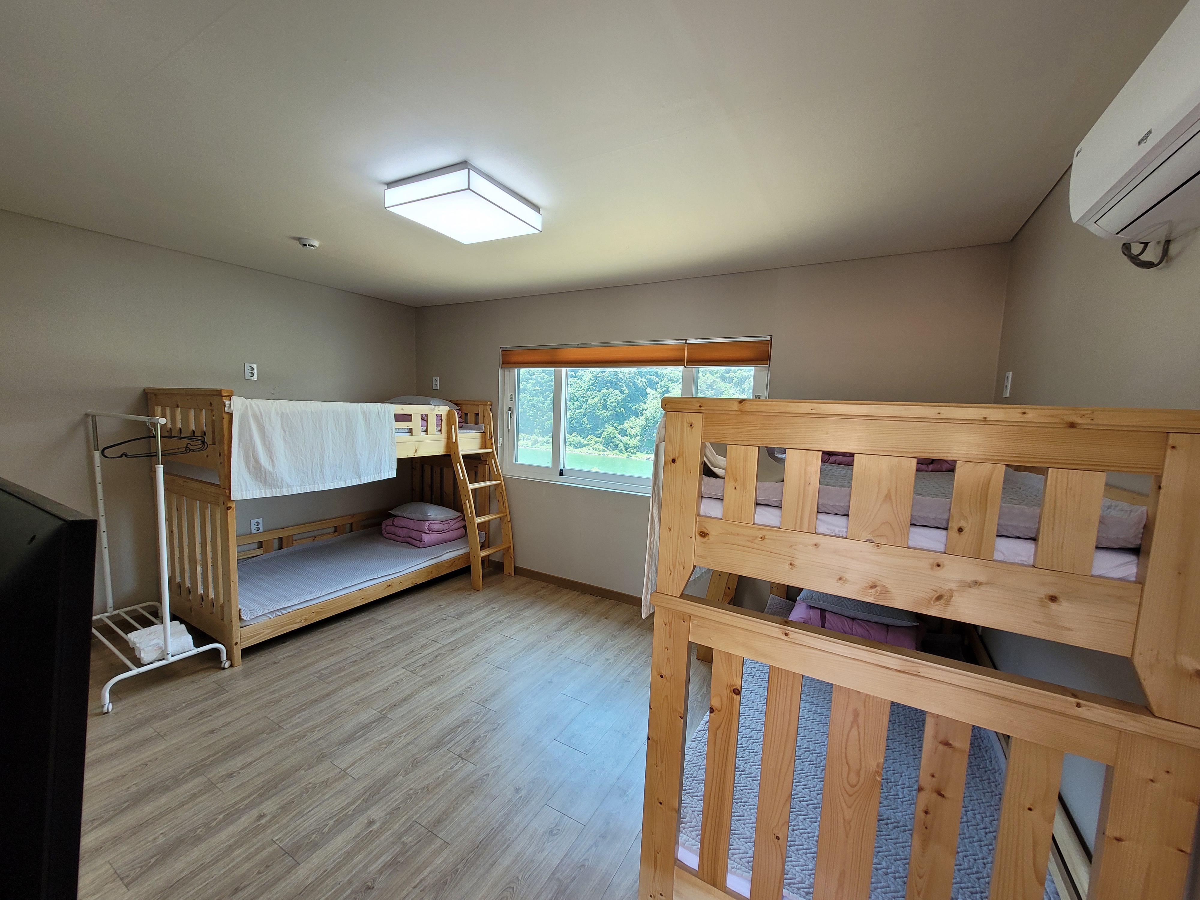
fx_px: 451
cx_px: 600
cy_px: 450
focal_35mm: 13
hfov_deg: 106.2
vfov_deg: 89.9
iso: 64
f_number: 2.2
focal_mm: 1.74
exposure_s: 1/60
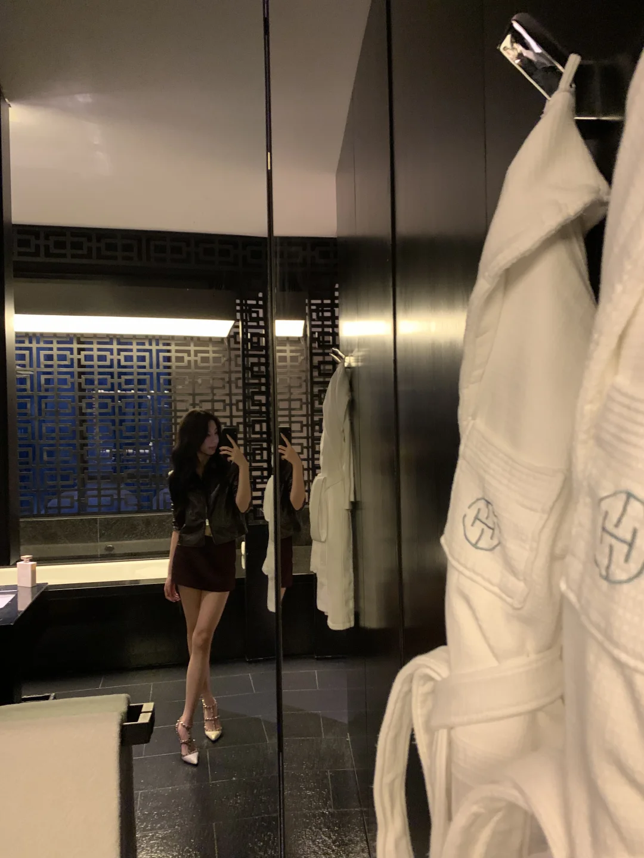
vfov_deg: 67.3
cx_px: 322
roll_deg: +1.0
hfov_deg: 53.1
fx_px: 645
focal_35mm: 26
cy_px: 429
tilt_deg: +2.2
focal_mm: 4.25
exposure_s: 1/30
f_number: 1.8
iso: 640
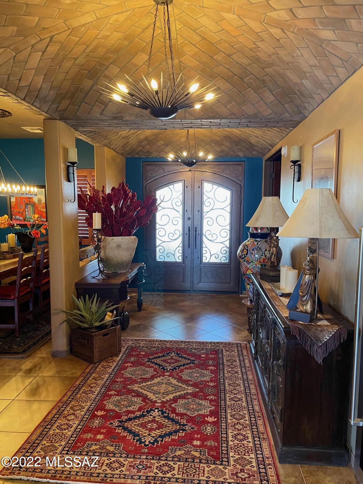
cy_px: 242
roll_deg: -1.0
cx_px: 182
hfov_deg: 53.1
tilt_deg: -4.8
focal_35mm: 26
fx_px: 364
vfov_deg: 67.3
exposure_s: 1/60
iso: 400
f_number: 1.6
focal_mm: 4.2
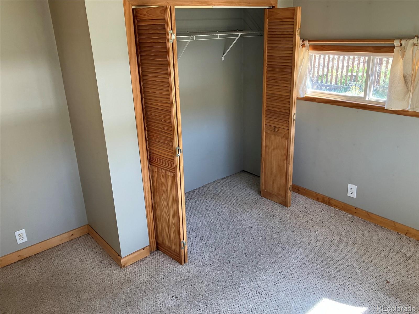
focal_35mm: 28
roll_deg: +1.4
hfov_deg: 63.4
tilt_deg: -19.8
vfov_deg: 49.7
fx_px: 339
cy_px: 157
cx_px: 210
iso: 64
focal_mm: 3.99
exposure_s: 1/60
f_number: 1.8
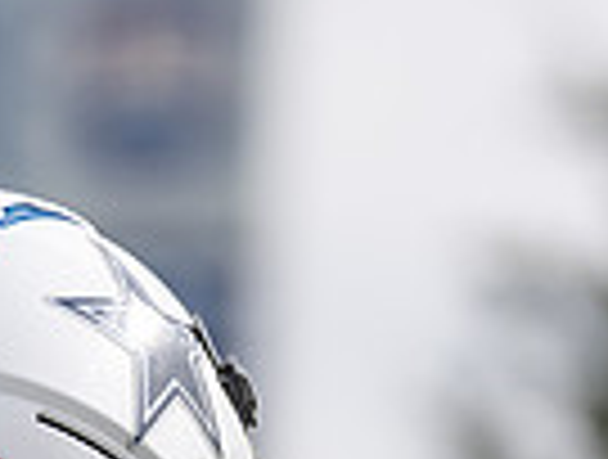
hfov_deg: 2.5
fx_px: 13807
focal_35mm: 784
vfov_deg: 1.9
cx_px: -120
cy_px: 895
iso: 125
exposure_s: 1/1600
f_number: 2.8
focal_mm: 159
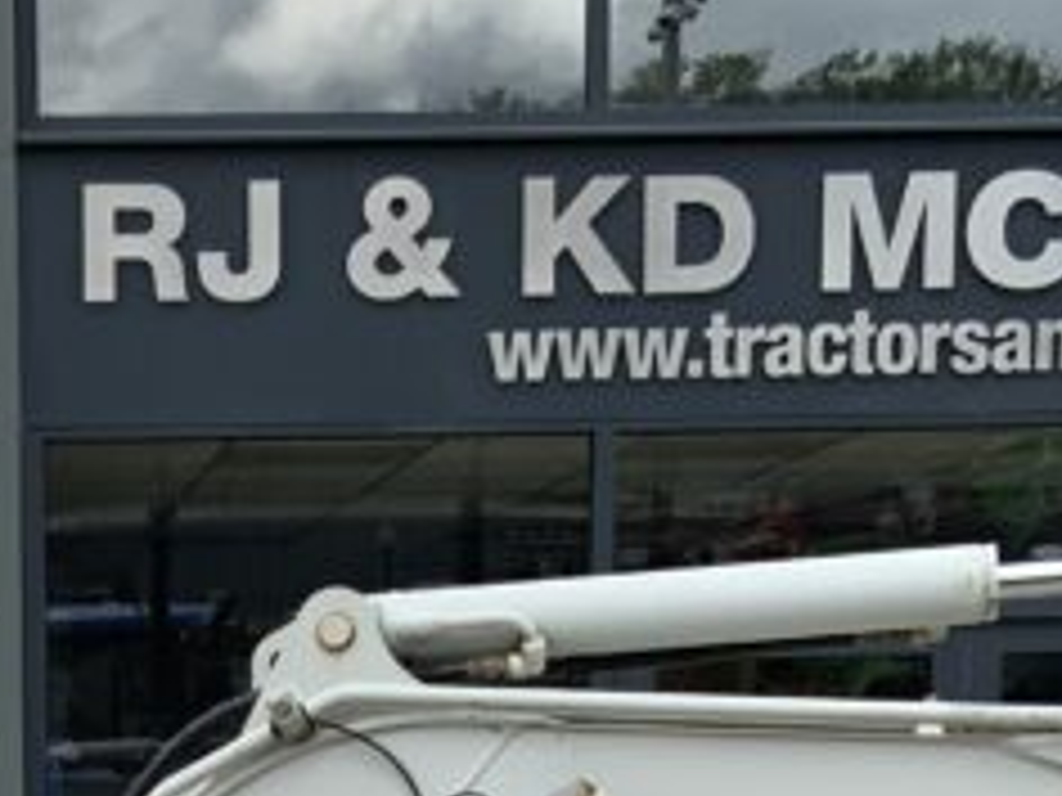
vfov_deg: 11.1
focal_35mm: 126
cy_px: 1345
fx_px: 3866
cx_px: 0
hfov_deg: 15.4
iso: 16
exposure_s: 1/1195
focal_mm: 3
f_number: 1.8
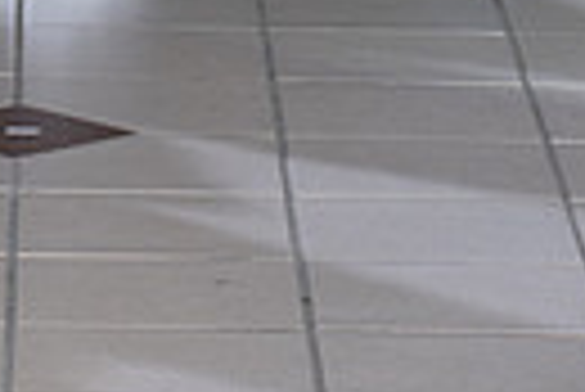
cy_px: -599
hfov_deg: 5.1
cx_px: 27
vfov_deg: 3.4
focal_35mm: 401
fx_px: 6523
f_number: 6.3
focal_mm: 116
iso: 1250
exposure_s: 1/160
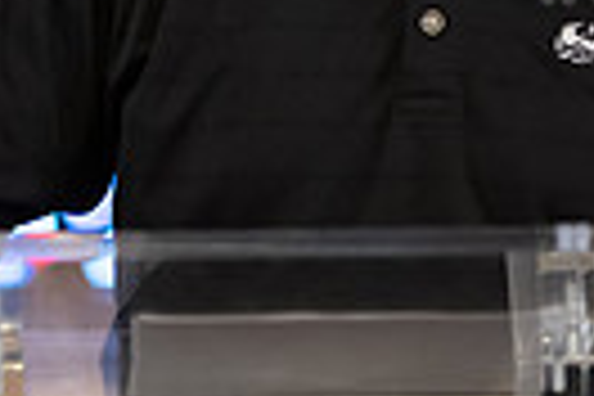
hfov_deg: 6.0
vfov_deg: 4.0
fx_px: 5676
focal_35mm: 344
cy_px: 79
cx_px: 328
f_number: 3.2
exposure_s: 1/160
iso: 2000
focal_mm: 78
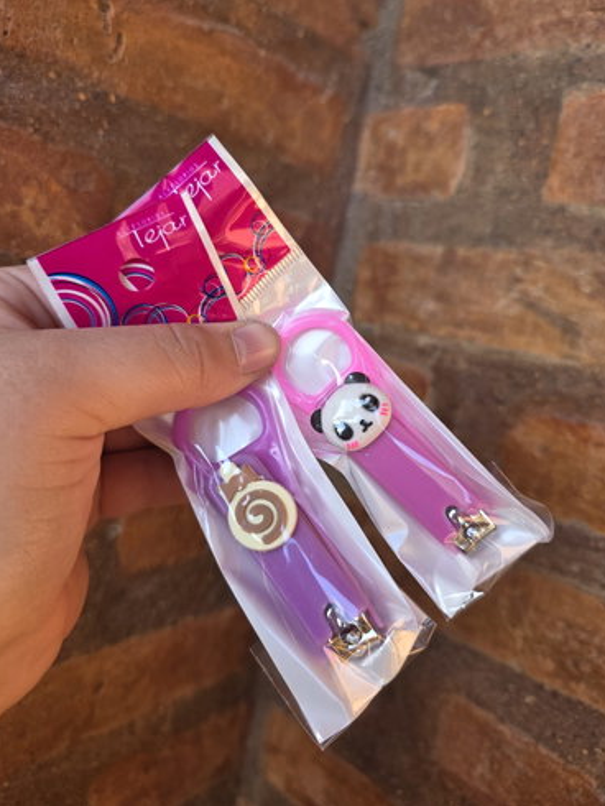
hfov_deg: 54.9
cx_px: 312
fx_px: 582
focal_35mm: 25
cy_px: 371
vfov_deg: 69.3
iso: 40
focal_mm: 6.3
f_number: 1.7
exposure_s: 1/180
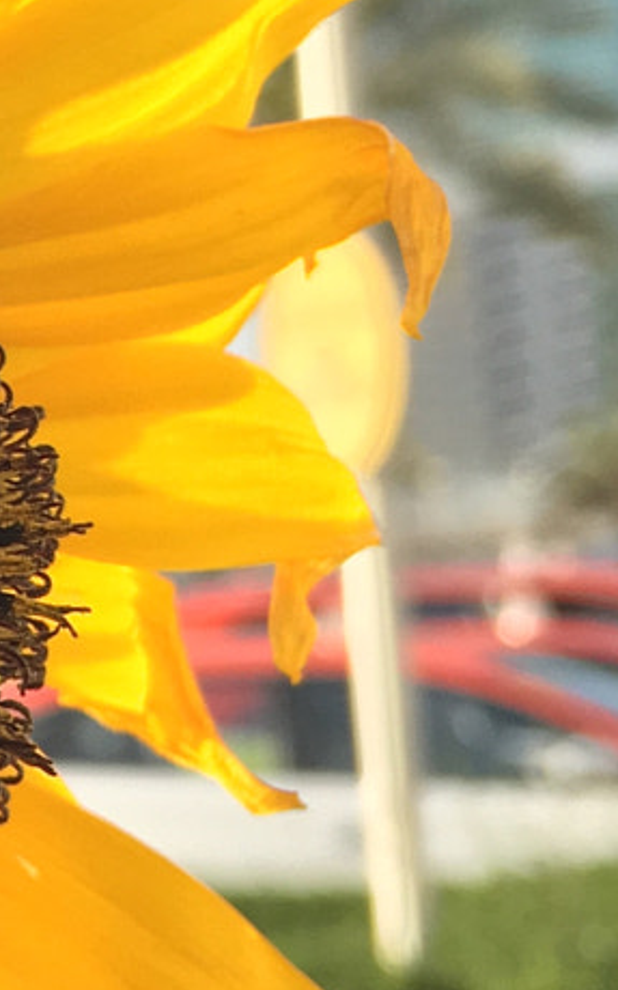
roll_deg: +4.5
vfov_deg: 19.4
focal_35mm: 107
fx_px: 2887
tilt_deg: +3.8
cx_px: -637
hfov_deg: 11.1
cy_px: 394
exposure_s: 1/569
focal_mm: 4.15
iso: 25
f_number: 2.2
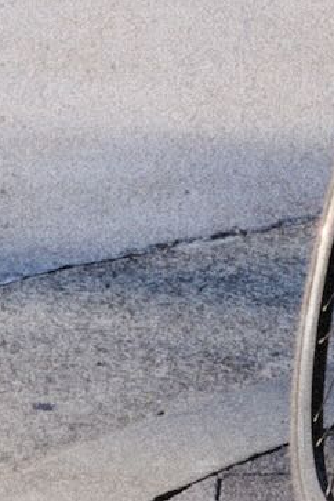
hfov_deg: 5.9
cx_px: 537
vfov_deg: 8.1
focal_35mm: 231
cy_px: -800
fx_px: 3214
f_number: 16
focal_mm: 27
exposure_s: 1/30
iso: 250
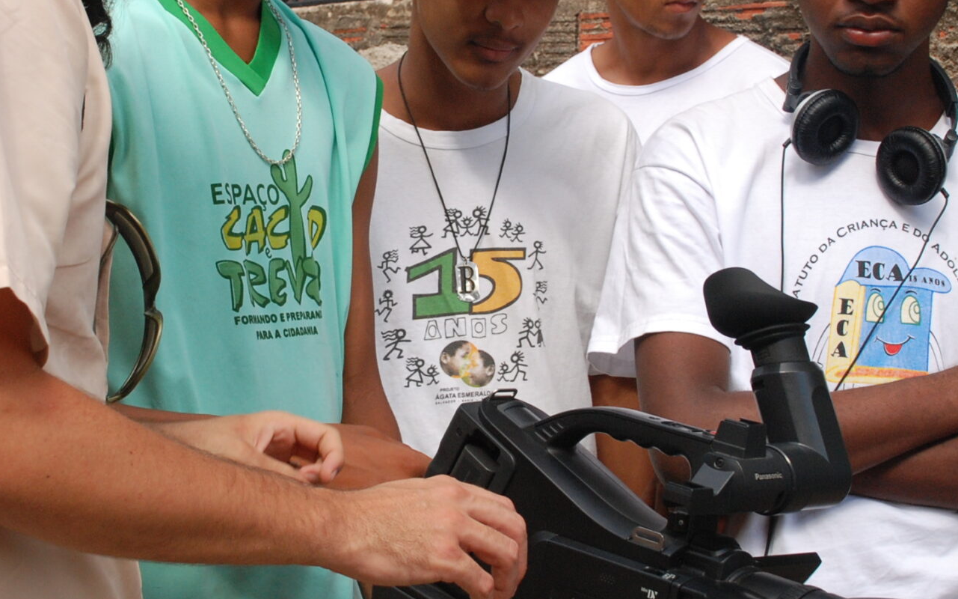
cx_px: 438
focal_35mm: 98
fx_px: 2558
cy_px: 199
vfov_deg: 13.3
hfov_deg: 21.2
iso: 400
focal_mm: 32
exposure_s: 1/200
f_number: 8
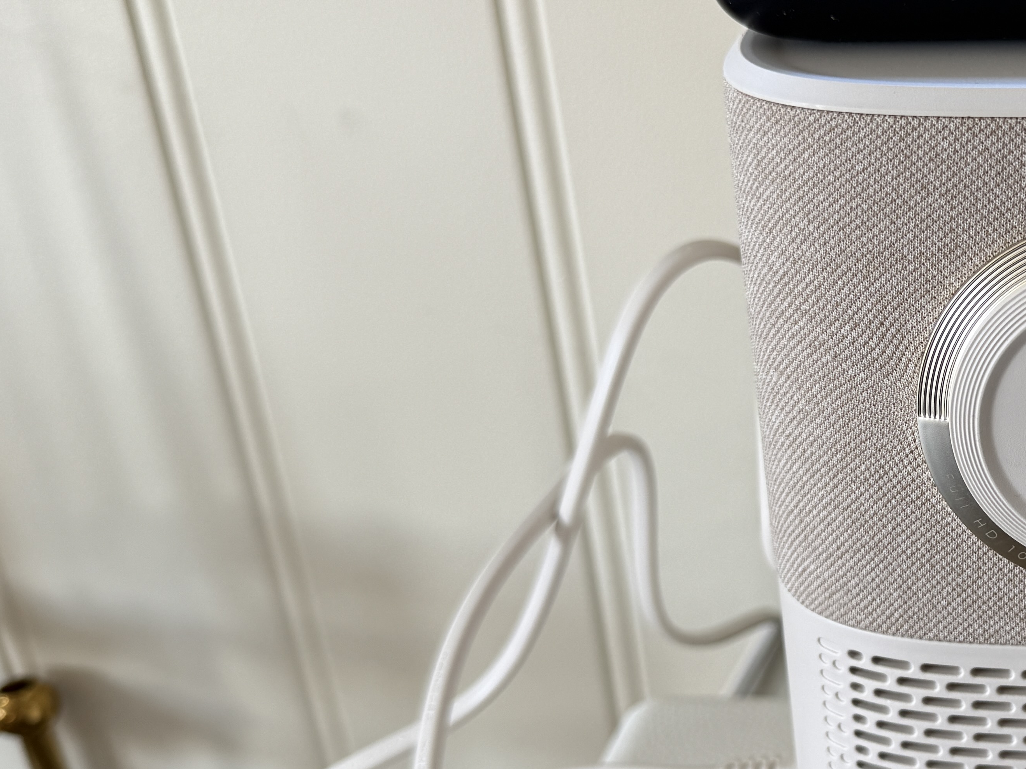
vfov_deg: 28.0
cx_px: 1023
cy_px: 410
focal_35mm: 52
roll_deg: +1.9
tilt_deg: -25.4
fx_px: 1541
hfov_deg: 33.7
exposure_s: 1/121
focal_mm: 6.76
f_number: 1.78
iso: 64
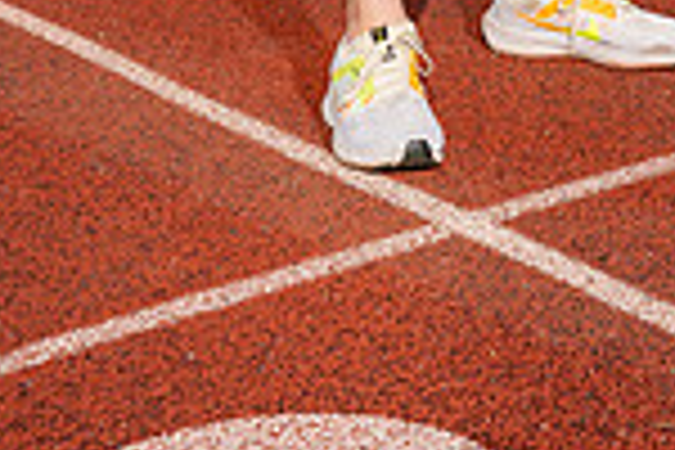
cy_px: -544
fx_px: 2081
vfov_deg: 10.9
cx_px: 652
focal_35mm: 111
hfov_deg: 18.0
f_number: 8
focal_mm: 37
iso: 100
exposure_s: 1/250
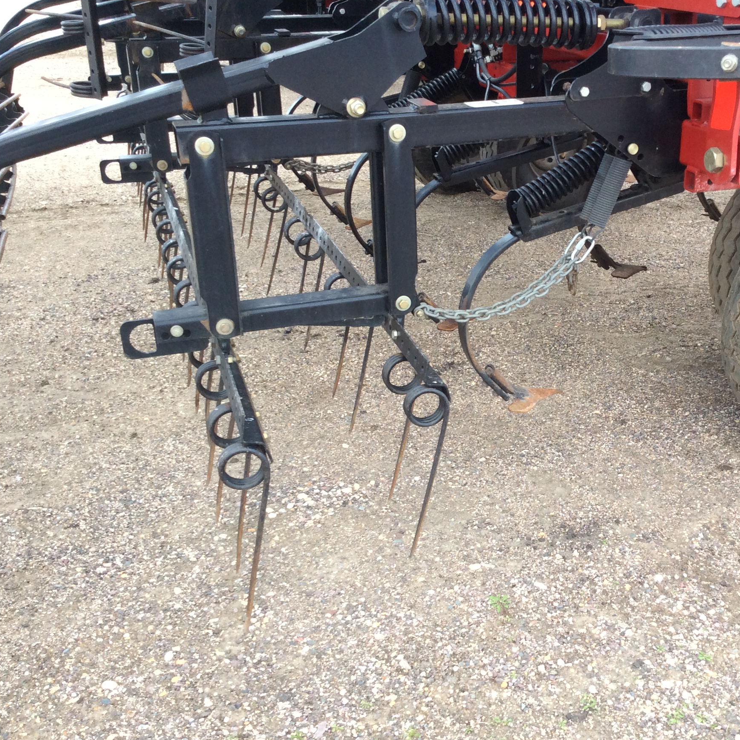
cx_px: 517
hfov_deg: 39.4
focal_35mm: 42
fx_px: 1016
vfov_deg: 40.0
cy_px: 366
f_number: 2.4
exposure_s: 1/189
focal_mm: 3.3
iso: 32
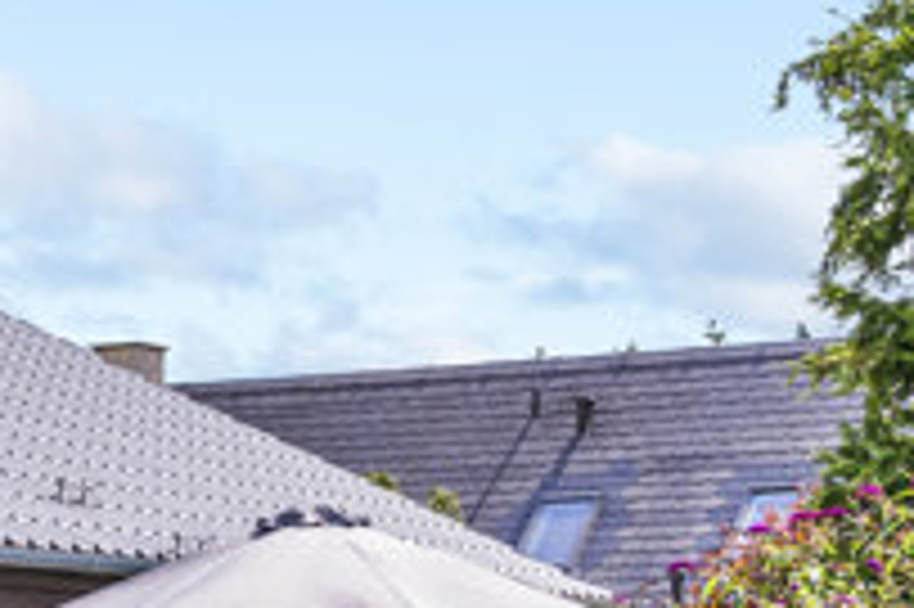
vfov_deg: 10.8
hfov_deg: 16.0
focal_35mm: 124
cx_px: -135
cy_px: 743
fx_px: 3146
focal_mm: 42
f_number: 8
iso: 200
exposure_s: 1/160
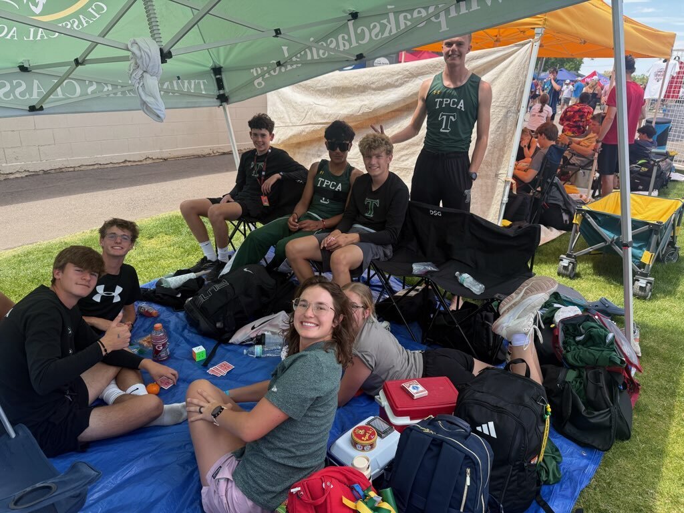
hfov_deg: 71.6
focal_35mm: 24
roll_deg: -1.9
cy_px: 256
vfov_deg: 56.8
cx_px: 342
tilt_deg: -20.4
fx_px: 474
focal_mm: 6.76
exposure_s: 1/1139
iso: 100
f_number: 1.78
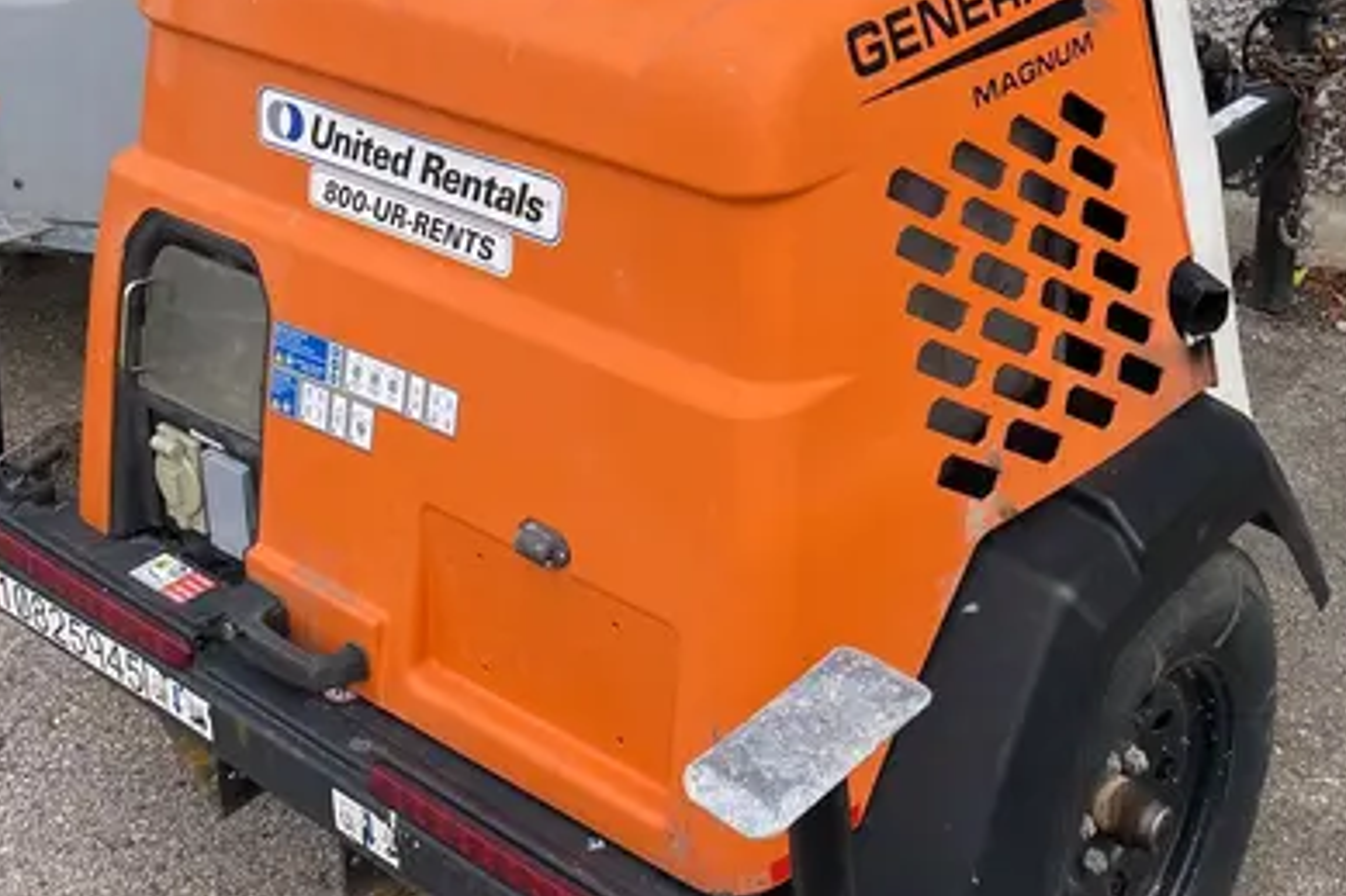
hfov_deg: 38.6
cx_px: 855
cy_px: -71
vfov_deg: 24.8
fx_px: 1906
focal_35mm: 51
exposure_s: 1/698
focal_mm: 4.25
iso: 32
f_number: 1.8
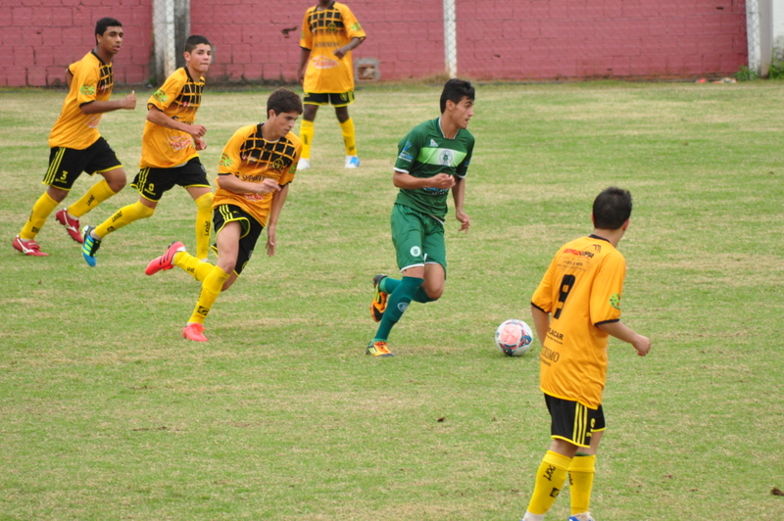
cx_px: 392
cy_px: 260
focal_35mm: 315
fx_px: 6854
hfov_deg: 6.5
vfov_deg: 4.4
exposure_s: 1/500
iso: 1000
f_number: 9
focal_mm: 210
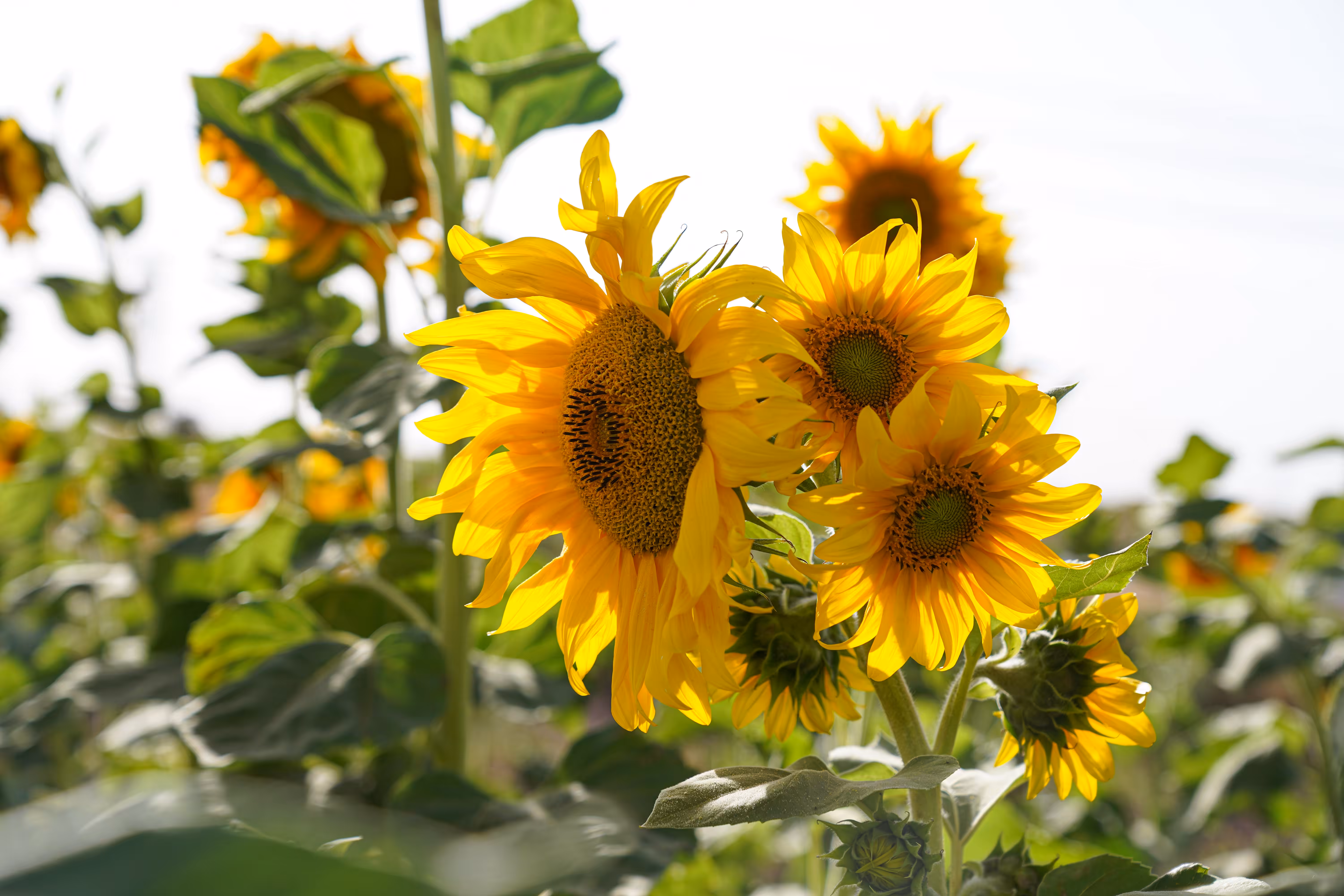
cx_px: 672
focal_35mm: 73
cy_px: 448
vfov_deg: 18.7
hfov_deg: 27.7
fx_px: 2725
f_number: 5.6
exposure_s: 1/320
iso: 100
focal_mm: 73
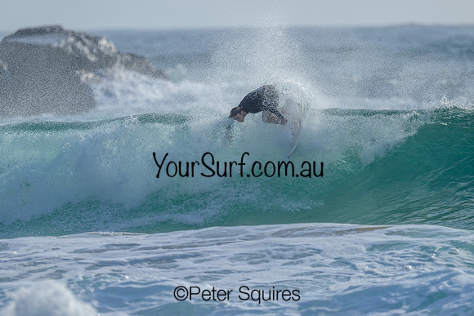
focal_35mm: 800
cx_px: 237
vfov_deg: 1.7
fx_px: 10535
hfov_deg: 2.6
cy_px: 158
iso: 180
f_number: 6.3
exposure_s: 1/2000
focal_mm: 800
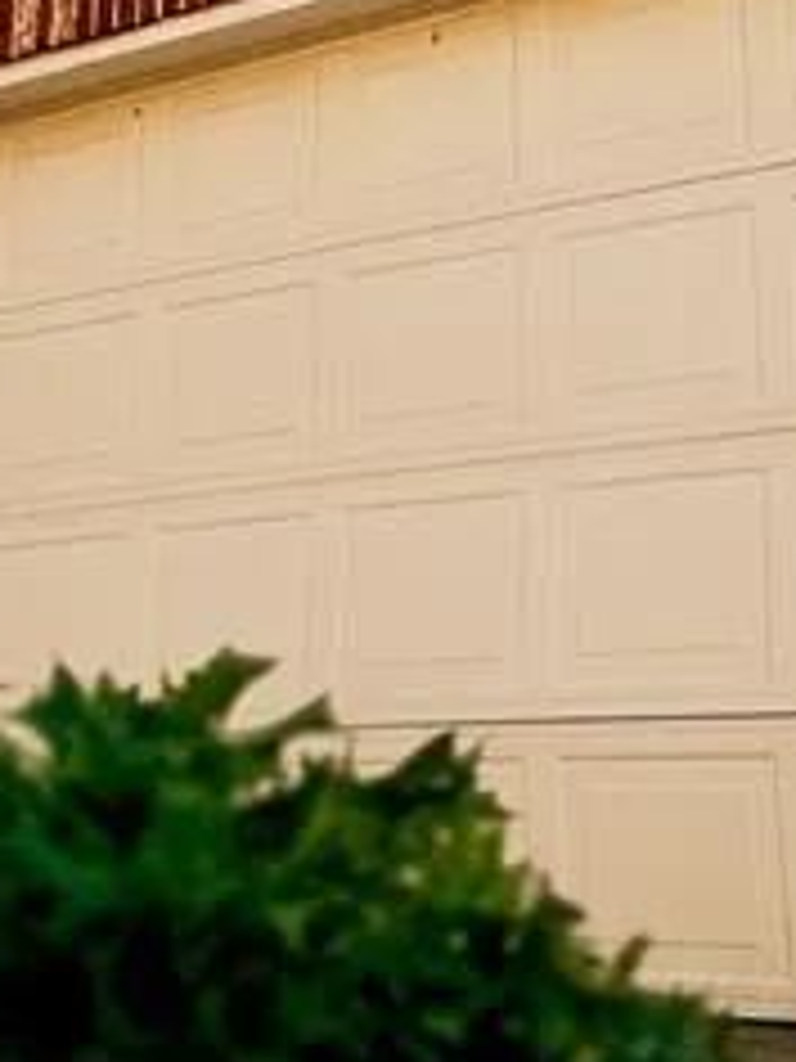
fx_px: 2391
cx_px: 360
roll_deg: -0.2
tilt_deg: +18.0
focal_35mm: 78
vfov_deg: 24.1
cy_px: 36
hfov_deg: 18.9
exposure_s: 1/15
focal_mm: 6.93
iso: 2000
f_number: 1.48
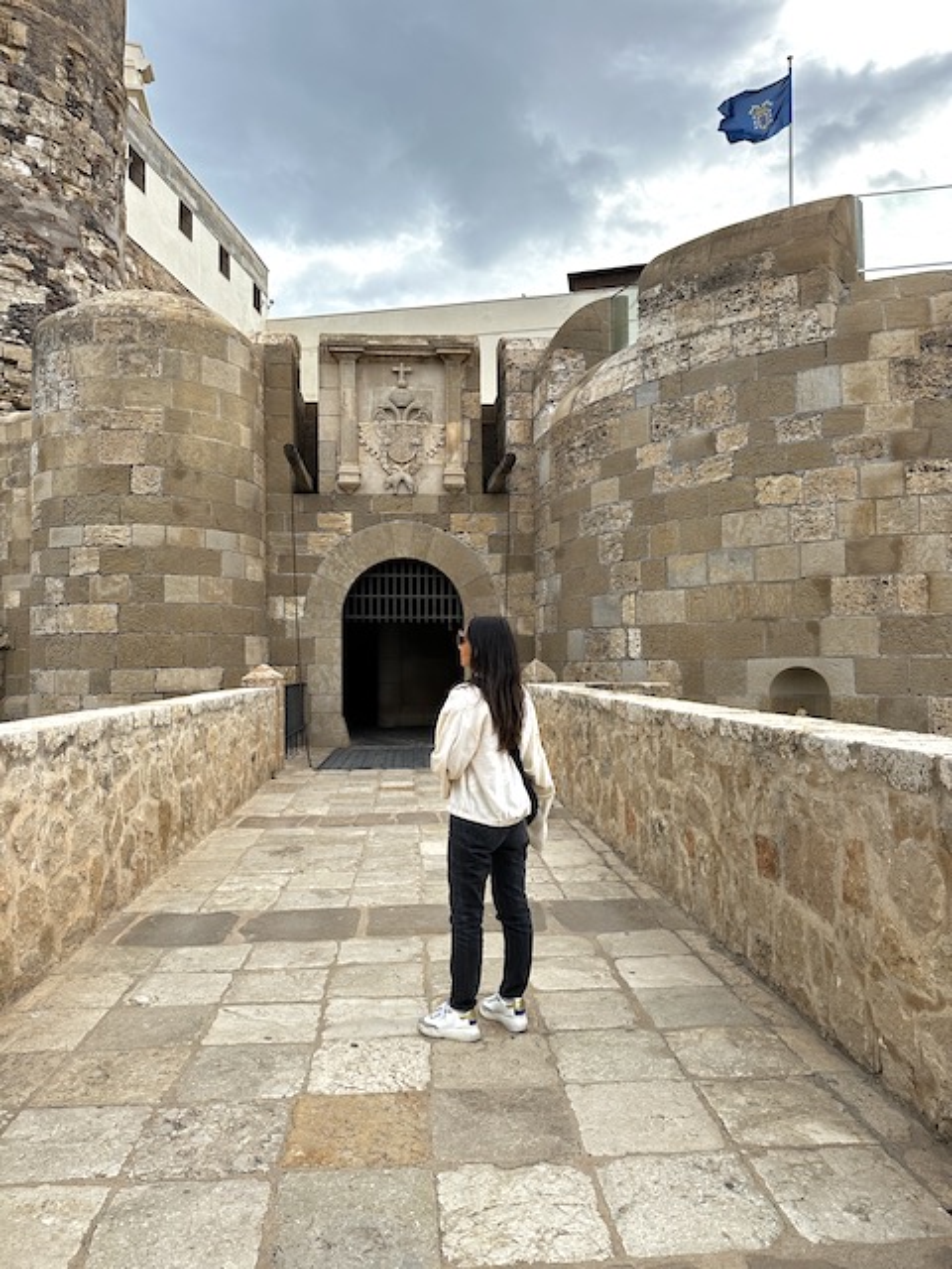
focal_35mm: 24
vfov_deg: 71.6
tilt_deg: +0.5
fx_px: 880
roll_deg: -1.2
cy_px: 634
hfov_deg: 56.8
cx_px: 476
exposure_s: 1/3356
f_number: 1.78
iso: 80
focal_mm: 6.86
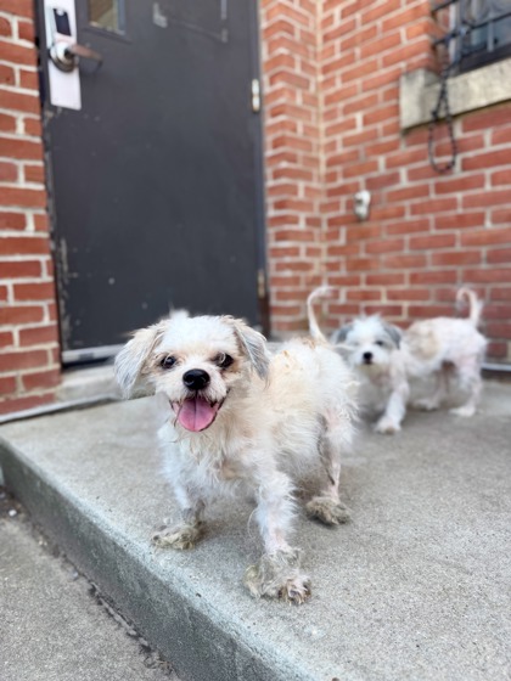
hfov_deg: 56.8
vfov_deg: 71.6
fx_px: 472
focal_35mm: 24
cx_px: 256
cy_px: 340
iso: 80
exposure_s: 1/365
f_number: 1.78
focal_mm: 6.76
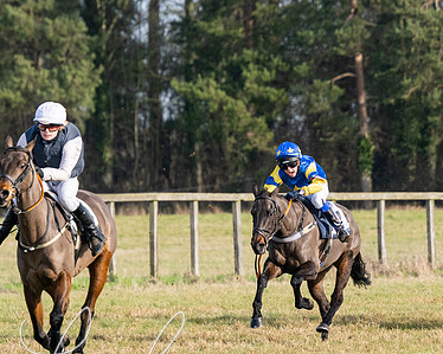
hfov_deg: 3.0
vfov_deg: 2.4
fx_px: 8494
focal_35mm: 648
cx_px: 45
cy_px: 221
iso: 400
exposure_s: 1/2000
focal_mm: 220
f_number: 5
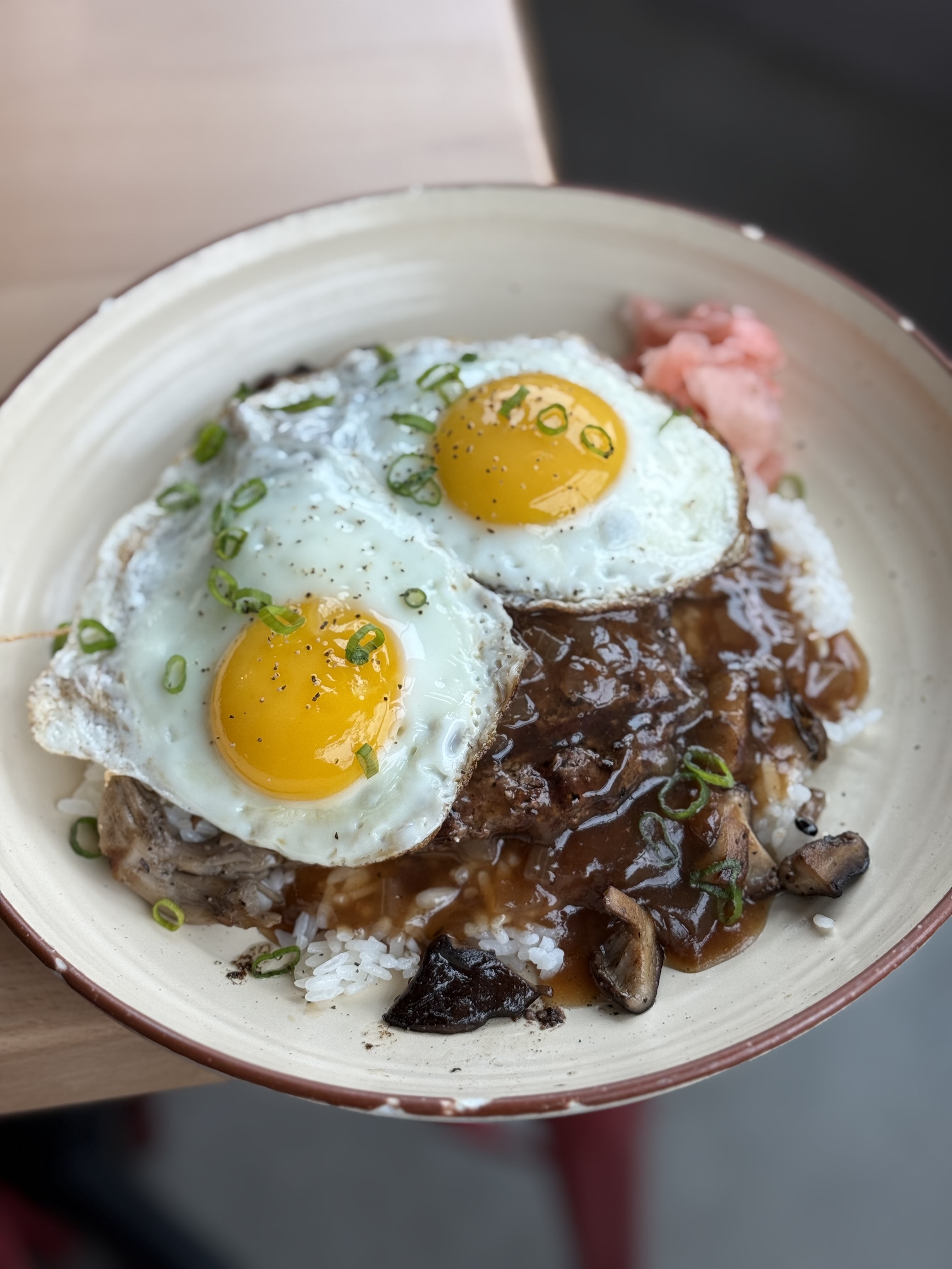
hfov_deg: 30.3
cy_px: 634
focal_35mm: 48
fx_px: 1760
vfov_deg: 39.7
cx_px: 476
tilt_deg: -53.7
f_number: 1.78
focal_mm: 6.76
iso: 64
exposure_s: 1/120
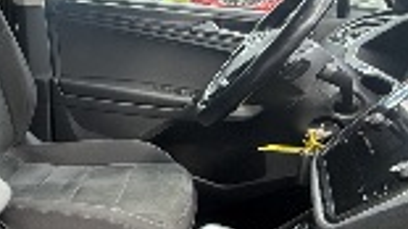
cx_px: -53
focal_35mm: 41
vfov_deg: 28.9
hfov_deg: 39.3
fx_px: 443
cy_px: 103
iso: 125
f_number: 2.2
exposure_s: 1/99
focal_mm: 2.22
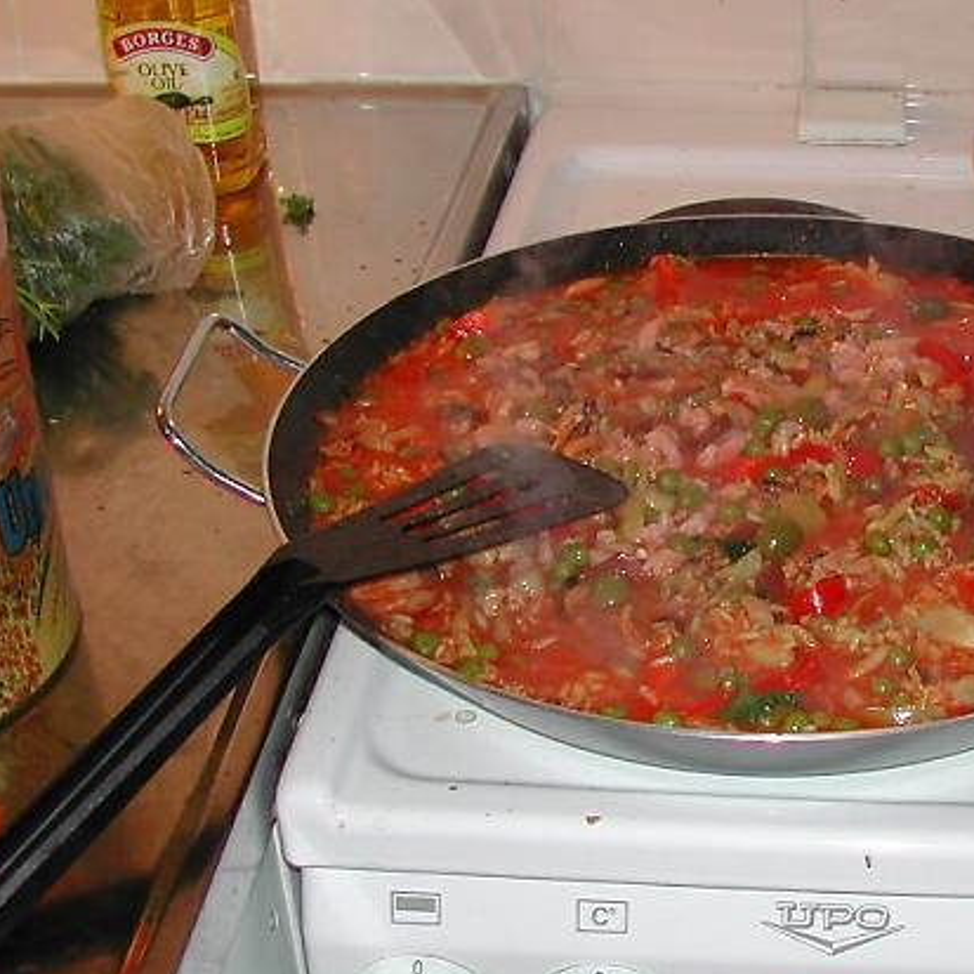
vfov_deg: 26.5
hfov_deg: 25.9
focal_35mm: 65
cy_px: 422
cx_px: 807
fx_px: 2069
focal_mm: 8
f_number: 2.8
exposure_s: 1/60
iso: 100
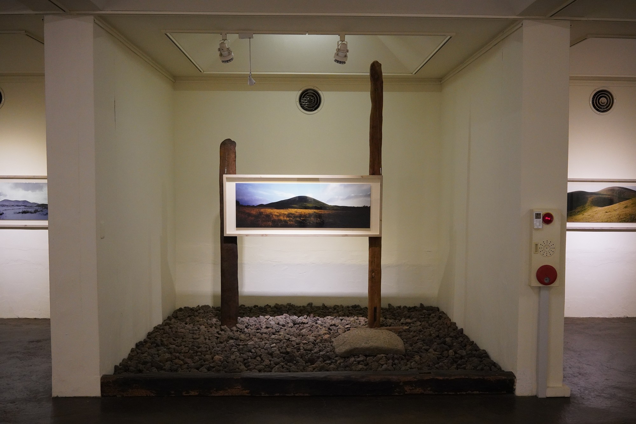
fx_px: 618
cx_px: 318
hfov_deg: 54.4
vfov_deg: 37.9
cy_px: 212
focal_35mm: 35
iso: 6400
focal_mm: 35
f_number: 8
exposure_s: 1/100
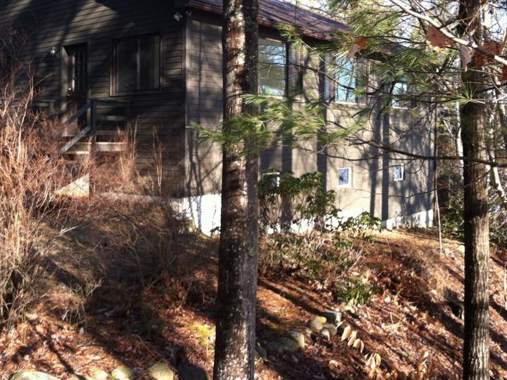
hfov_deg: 42.7
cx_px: 200
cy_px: 142
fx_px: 644
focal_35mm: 44
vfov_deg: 32.7
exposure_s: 1/162
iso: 80
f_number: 2.8
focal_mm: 3.85
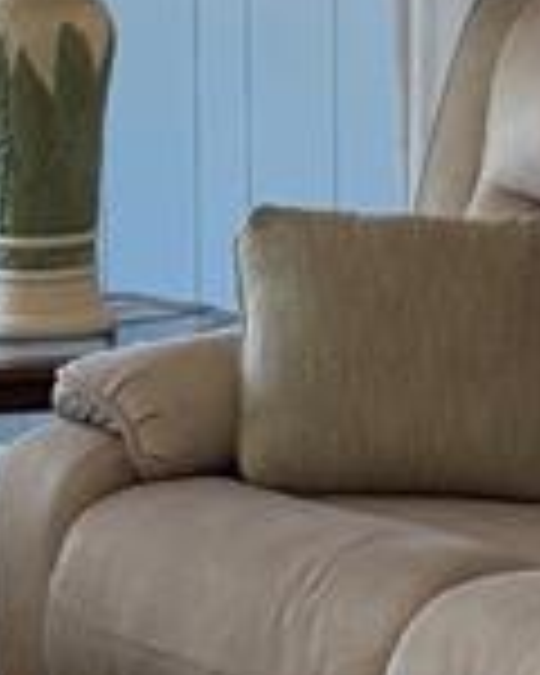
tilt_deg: -17.0
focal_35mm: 187
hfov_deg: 8.2
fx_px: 3736
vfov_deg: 10.2
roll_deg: +1.2
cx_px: -14
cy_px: 778
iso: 200
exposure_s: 1/175
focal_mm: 6.76
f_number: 1.78
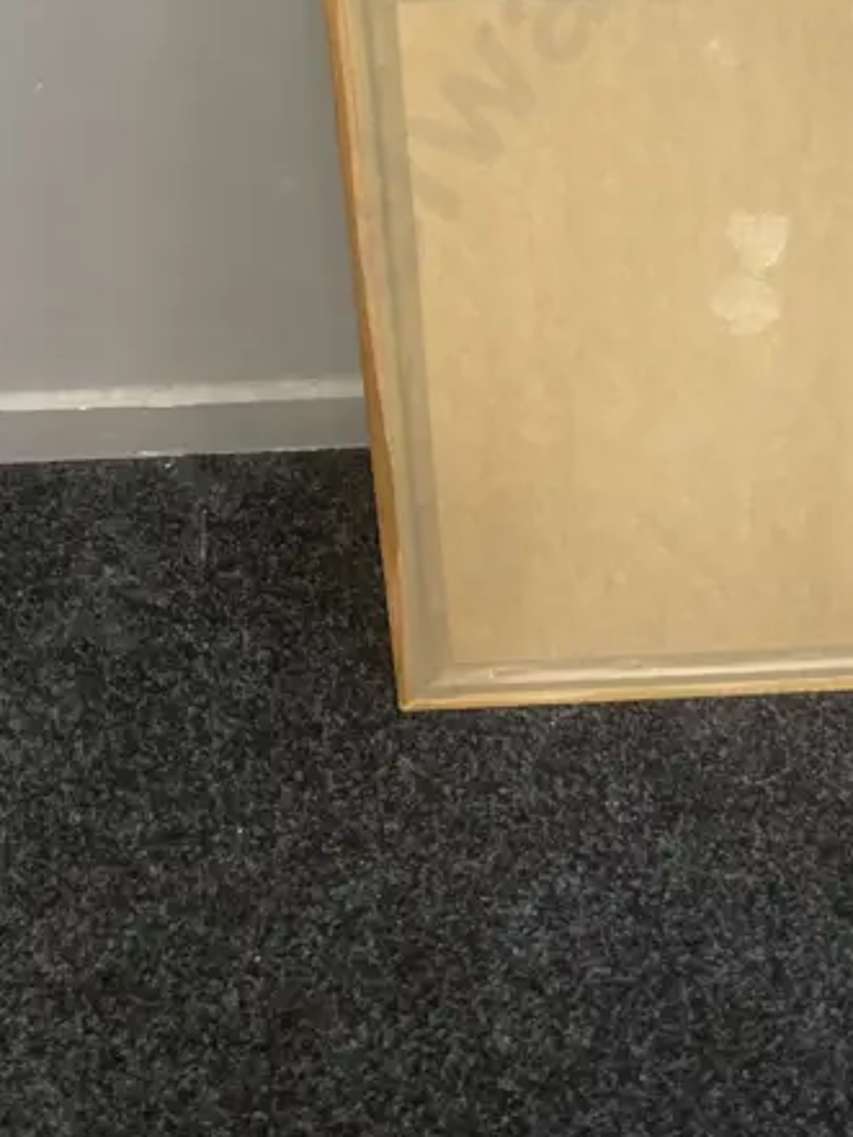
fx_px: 2135
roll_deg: +0.2
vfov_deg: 26.9
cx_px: 683
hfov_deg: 22.3
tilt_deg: -37.4
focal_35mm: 65
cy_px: -168
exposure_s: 1/50
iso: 125
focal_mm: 3.99
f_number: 1.8
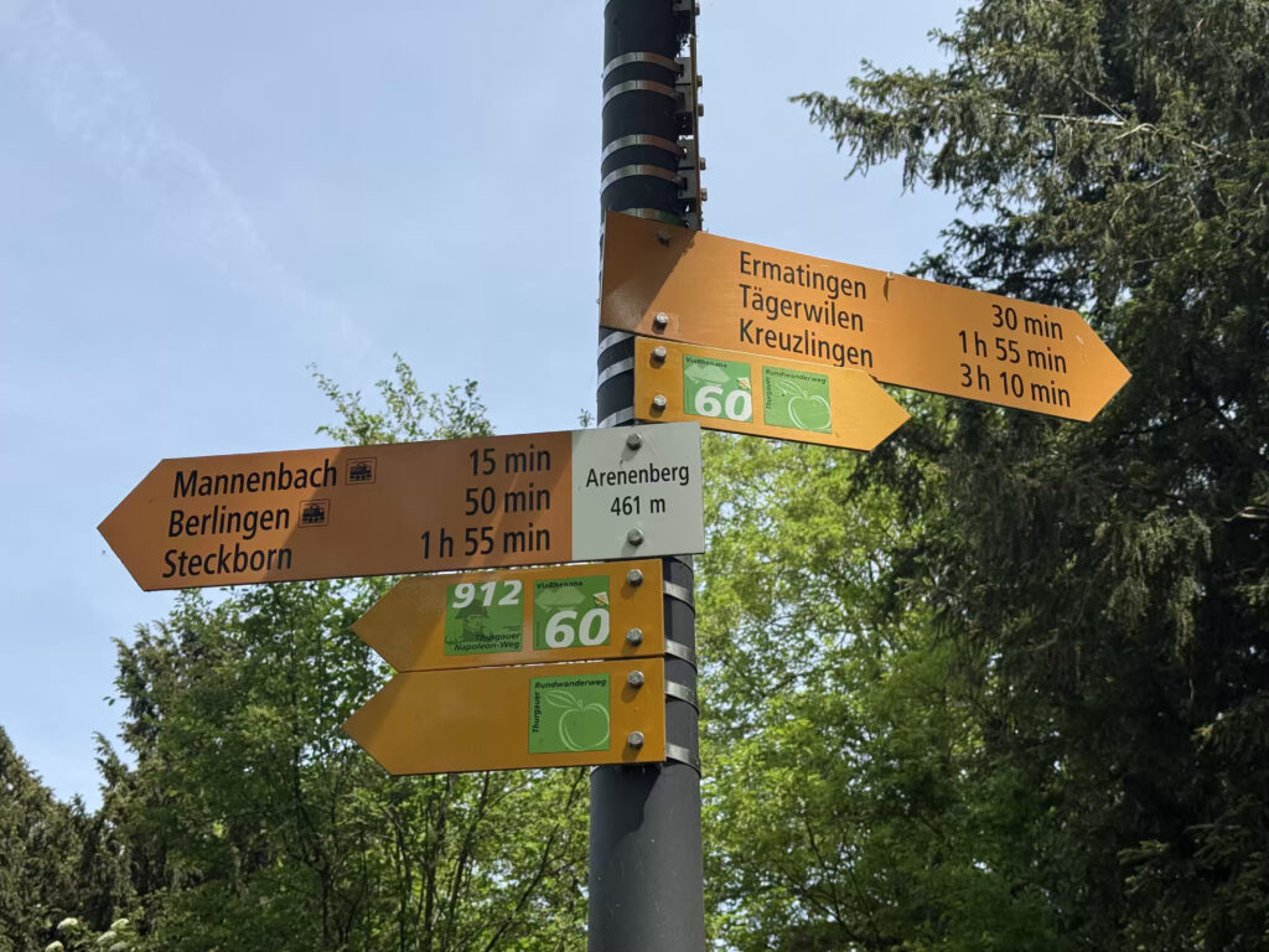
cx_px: 634
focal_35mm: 48
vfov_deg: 30.3
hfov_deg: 39.7
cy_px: 476
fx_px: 1760
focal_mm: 6.76
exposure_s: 1/3226
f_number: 1.78
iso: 64
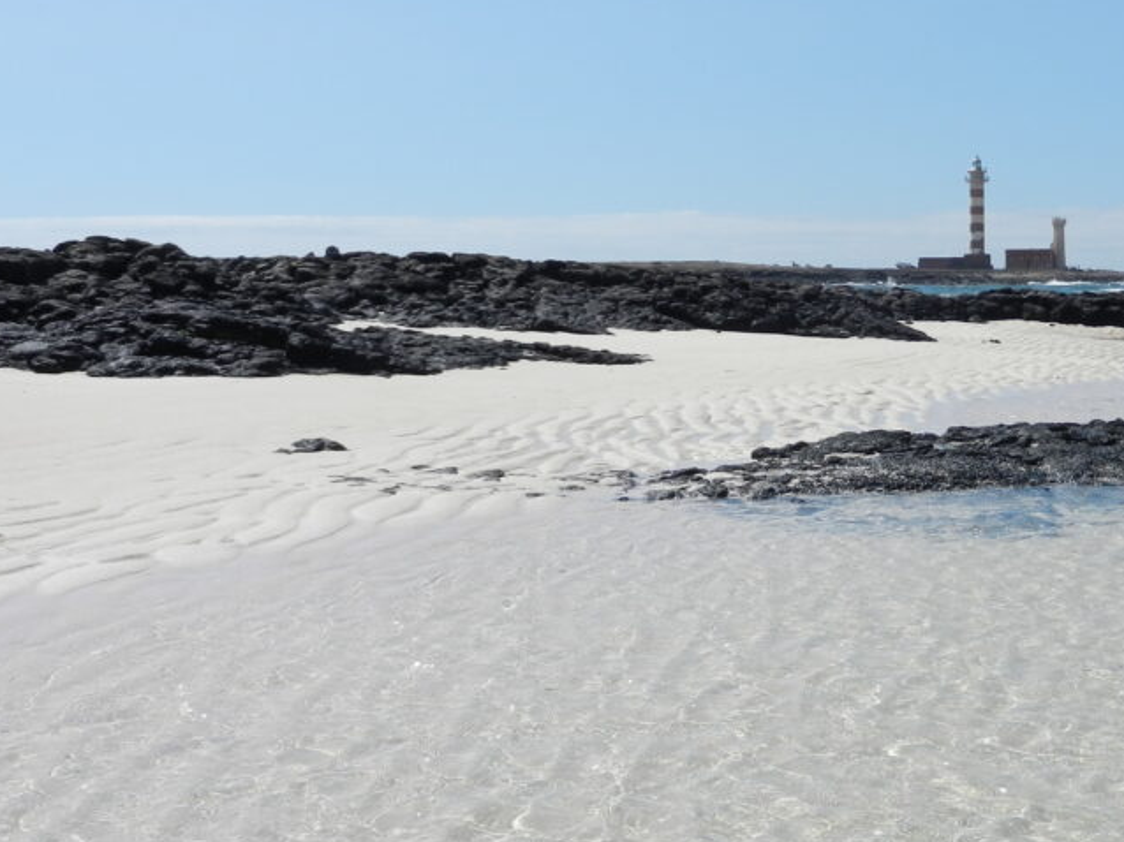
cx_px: 883
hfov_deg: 35.1
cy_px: 285
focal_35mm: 53
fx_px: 1720
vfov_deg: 27.4
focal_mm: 5.9
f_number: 7.6
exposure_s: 1/640
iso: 160
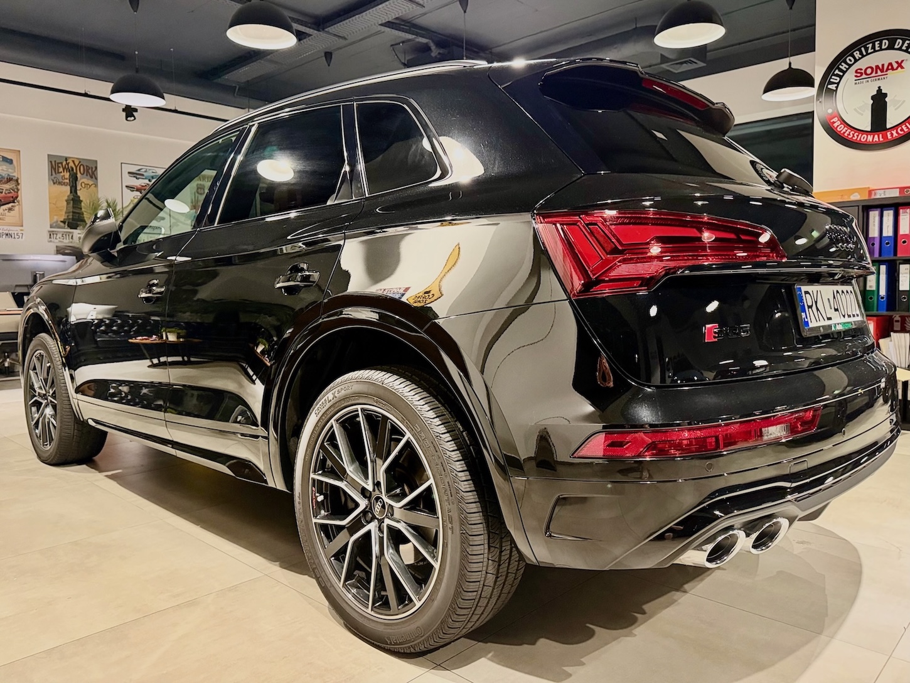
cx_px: 455
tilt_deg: -2.8
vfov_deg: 56.8
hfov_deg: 71.6
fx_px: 631
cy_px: 342
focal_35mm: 24
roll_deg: +0.5
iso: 1000
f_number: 1.78
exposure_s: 1/33
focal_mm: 6.76
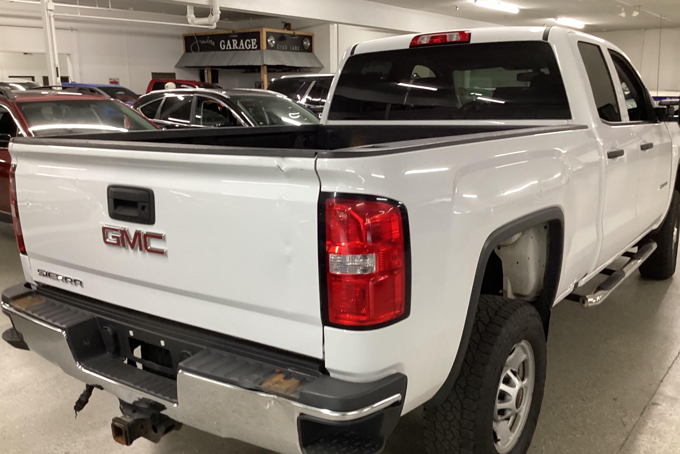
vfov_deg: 40.0
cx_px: 344
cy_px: 241
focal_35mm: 33
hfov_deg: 57.2
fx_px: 623
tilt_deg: -14.7
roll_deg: -0.1
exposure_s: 1/60
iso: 250
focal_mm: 3.3
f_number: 2.4
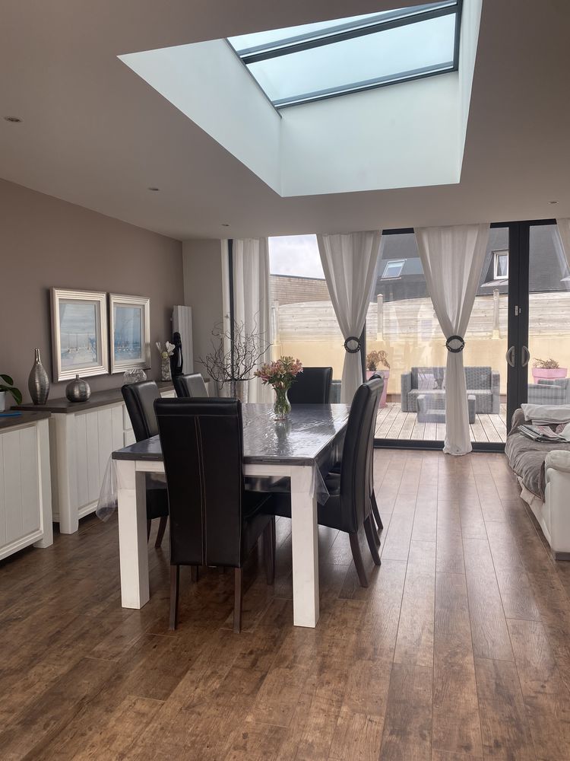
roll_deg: +1.9
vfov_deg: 67.3
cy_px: 380
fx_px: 571
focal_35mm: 26
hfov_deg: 53.1
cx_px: 285
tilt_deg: -3.6
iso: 32
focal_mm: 4.25
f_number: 1.8
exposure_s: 1/358
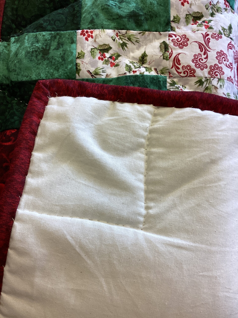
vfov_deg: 58.4
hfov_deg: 45.4
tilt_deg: -76.5
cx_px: 119
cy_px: 159
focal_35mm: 31
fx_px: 284
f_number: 2.4
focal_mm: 3.3
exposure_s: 1/60
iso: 64
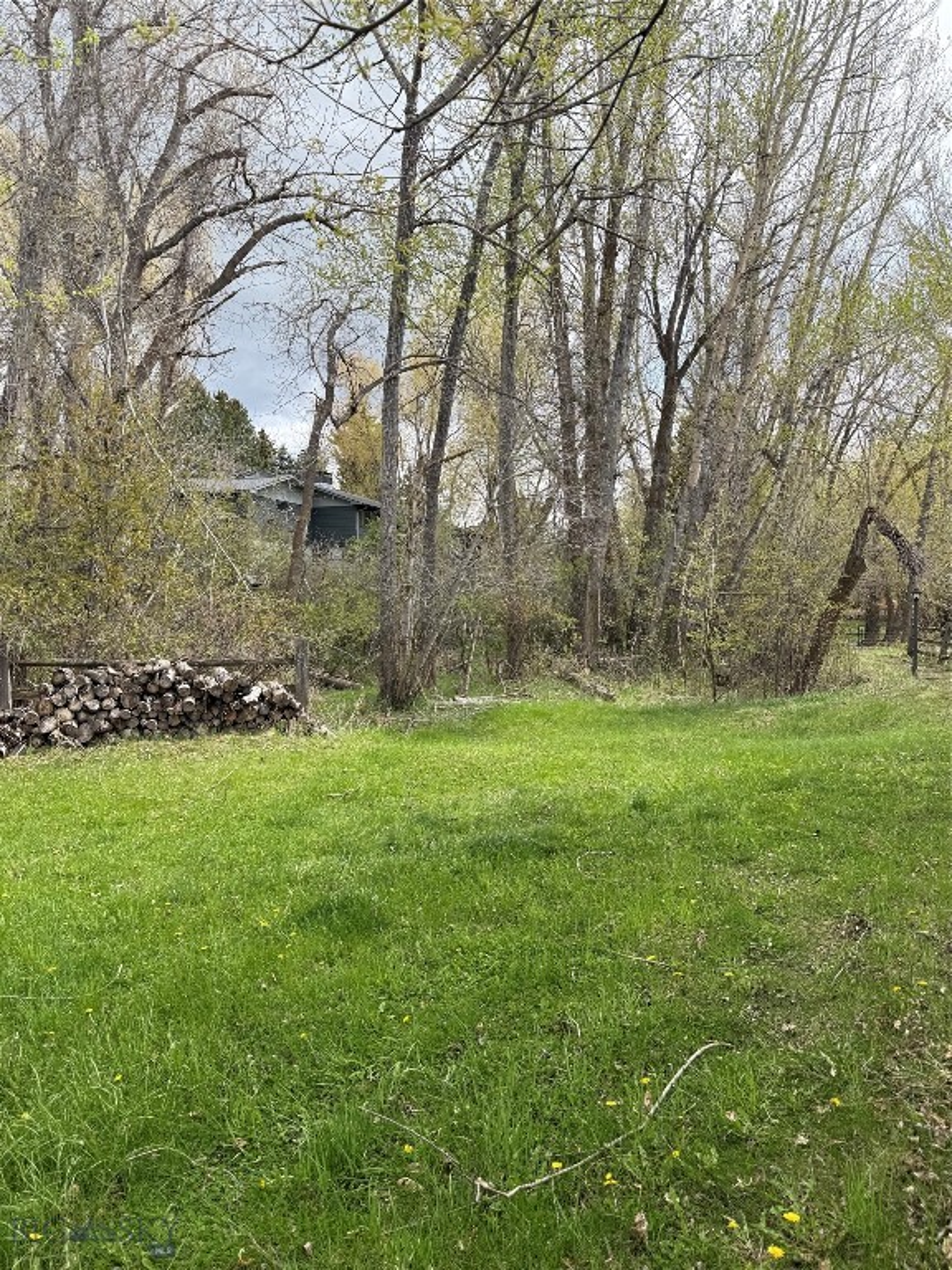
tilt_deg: -1.0
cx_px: 476
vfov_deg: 71.6
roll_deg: -1.2
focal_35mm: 24
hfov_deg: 56.8
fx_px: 880
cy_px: 635
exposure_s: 1/1211
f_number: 1.78
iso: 80
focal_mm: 6.76
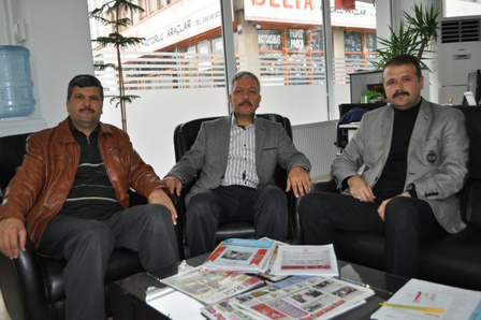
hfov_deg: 57.3
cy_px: 160
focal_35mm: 33
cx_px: 240
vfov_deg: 39.9
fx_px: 441
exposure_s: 1/60
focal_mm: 22
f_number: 3.8
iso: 800
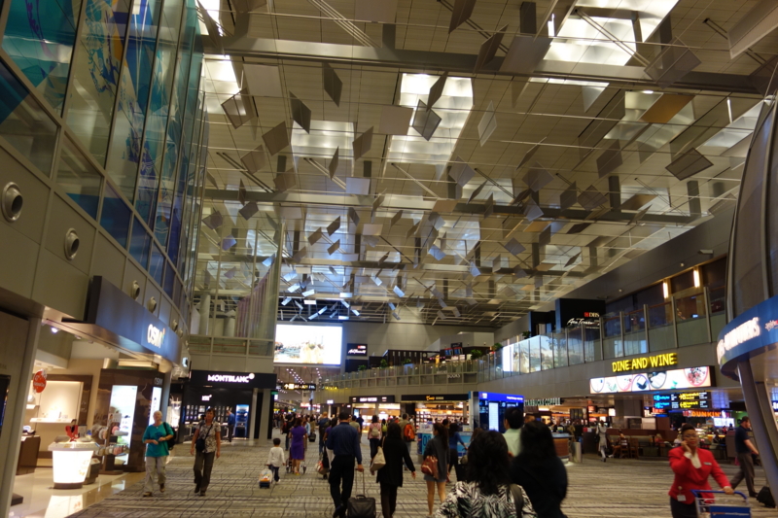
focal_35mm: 28
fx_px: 605
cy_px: 259
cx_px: 389
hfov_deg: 65.5
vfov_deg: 46.4
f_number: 1.8
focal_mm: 10.4
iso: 125
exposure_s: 1/30
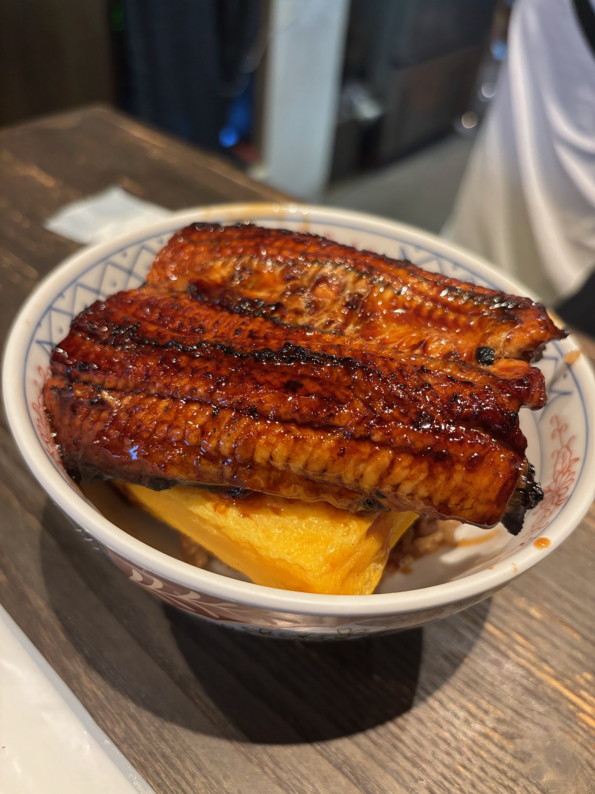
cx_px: 298
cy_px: 397
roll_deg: -9.3
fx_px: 596
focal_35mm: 26
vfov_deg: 67.3
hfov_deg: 53.1
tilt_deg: -43.6
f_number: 1.6
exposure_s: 1/50
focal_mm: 5.96
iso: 320
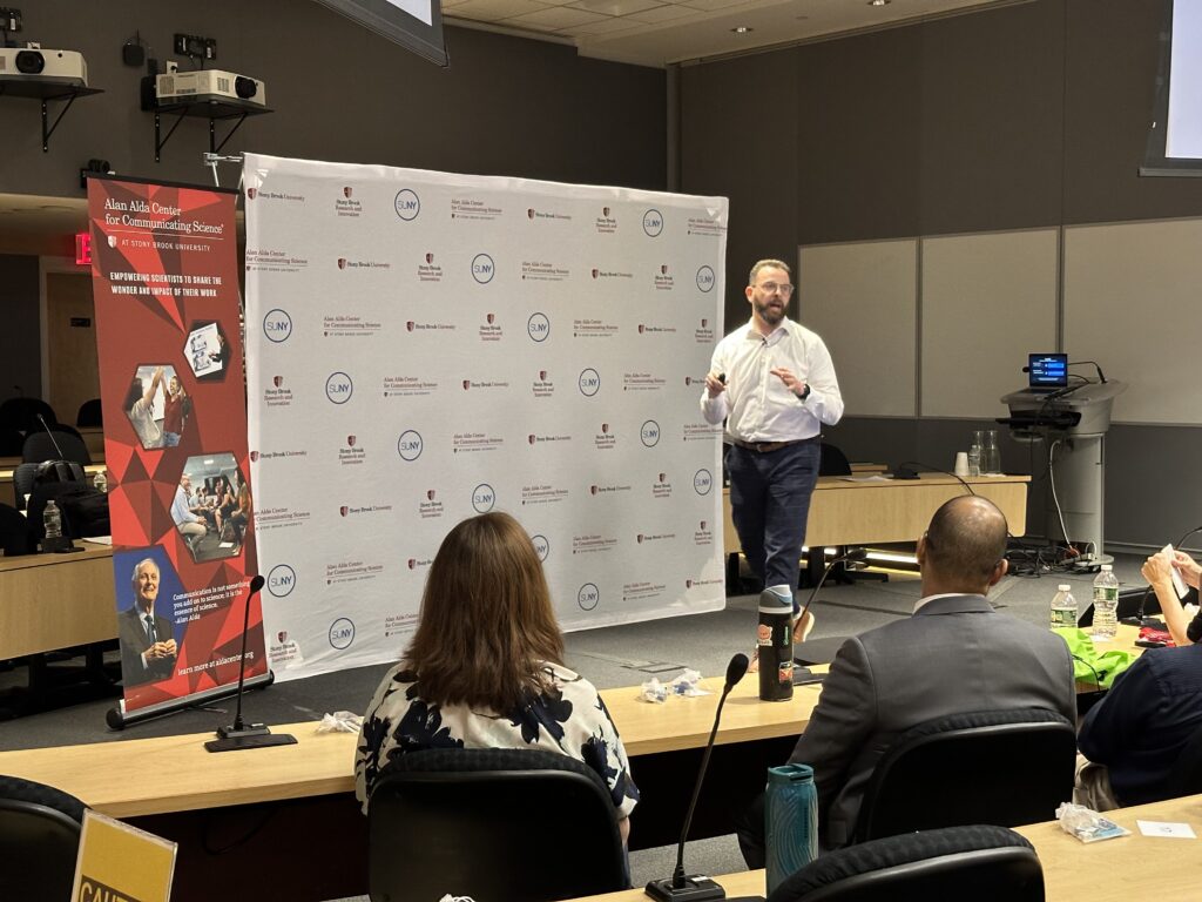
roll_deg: +0.8
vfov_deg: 30.3
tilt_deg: -3.1
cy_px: 451
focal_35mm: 48
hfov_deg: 39.7
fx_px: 1667
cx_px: 601
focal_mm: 6.86
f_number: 1.78
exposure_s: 1/40
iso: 400
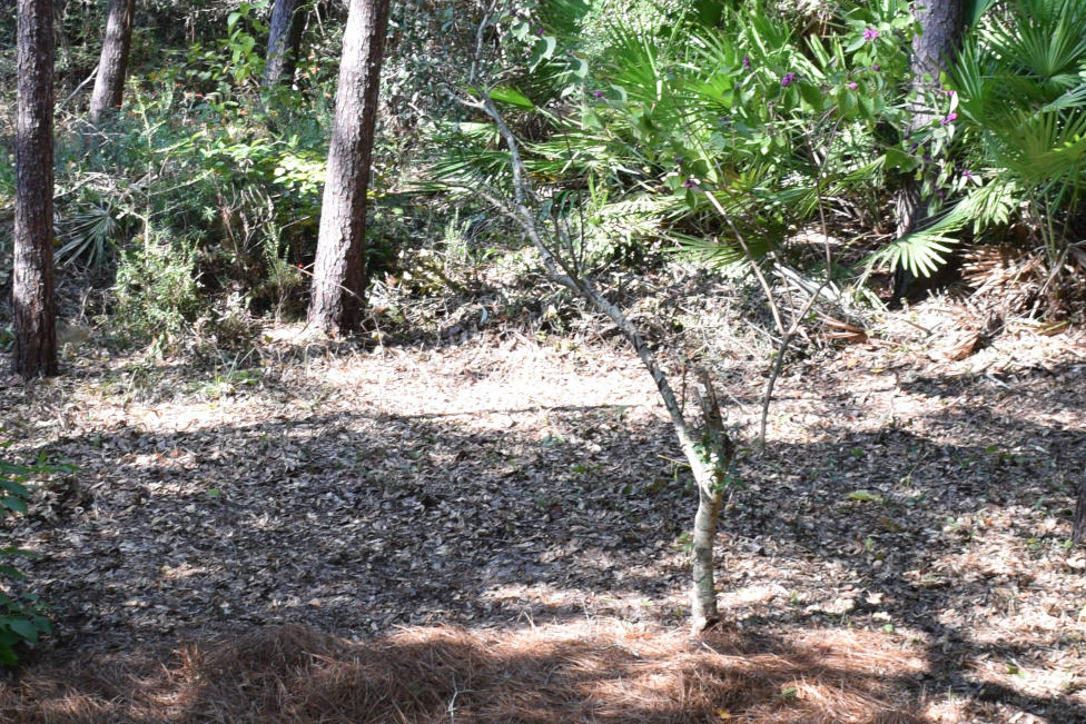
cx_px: 467
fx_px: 2504
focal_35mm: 83
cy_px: 287
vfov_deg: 16.4
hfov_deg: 24.4
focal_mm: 18
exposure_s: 1/125
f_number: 5.6
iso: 400
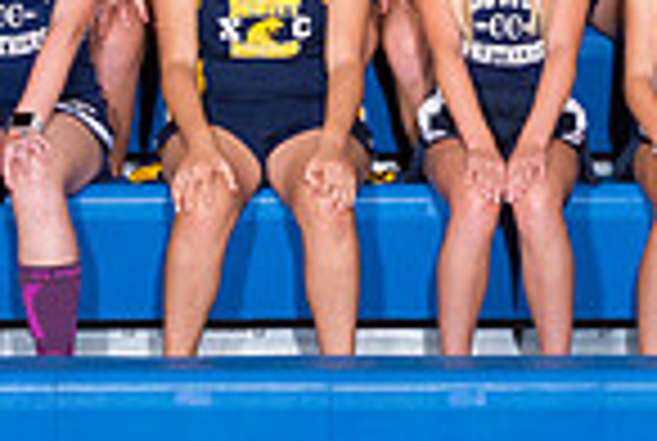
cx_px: 222
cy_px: -271
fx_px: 4133
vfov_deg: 6.0
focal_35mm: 226
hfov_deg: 9.1
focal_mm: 50
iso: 640
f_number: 7.1
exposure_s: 1/250
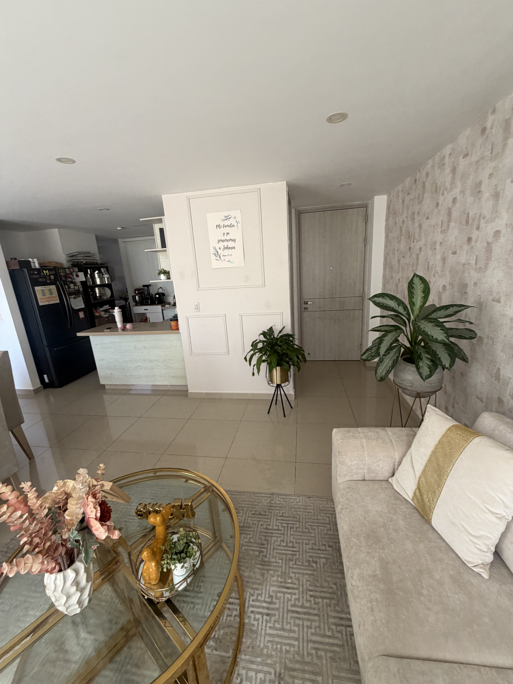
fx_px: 277
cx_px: 256
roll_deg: +6.4
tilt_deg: -17.6
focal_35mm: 14
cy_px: 342
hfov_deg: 85.7
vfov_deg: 102.1
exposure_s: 1/121
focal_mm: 2.22
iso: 200
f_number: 2.2
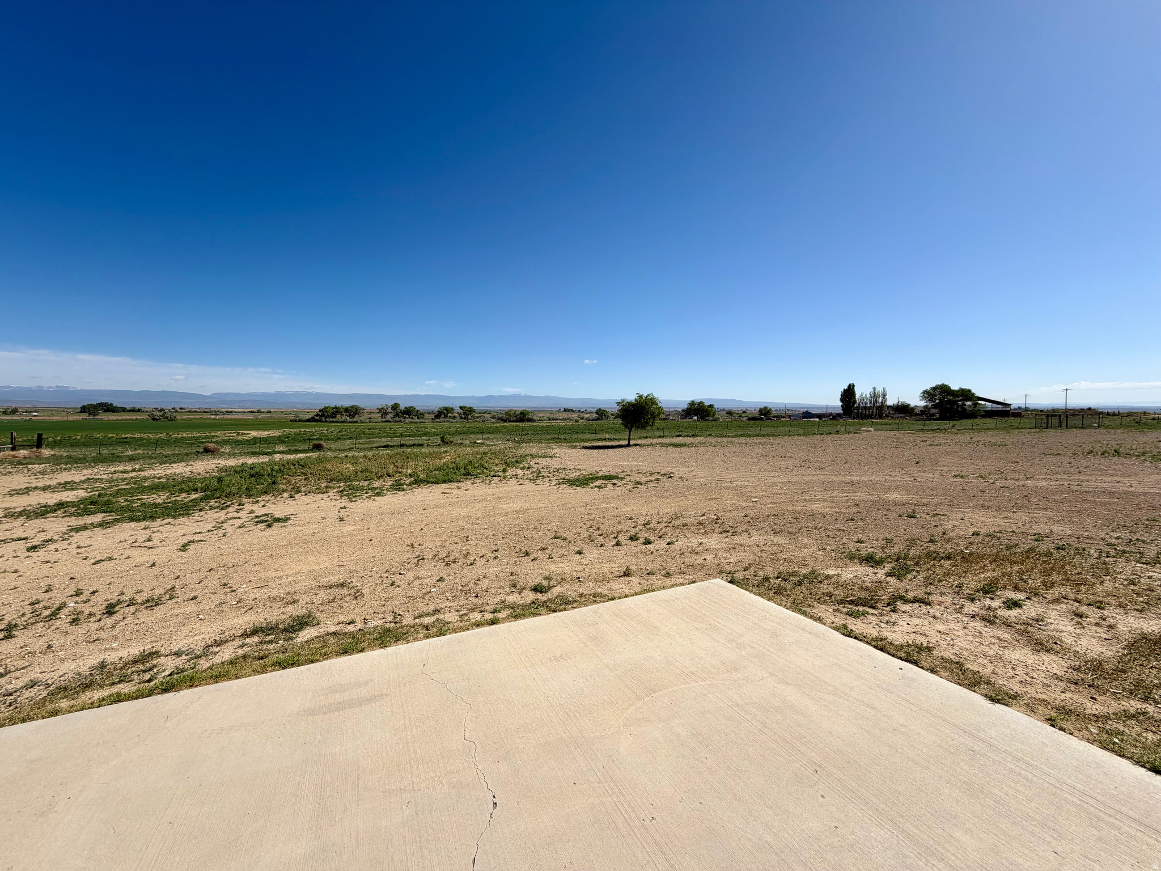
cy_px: 436
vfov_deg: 85.7
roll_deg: +0.6
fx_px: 470
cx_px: 580
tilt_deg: -3.2
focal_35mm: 14
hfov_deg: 102.1
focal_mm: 2.22
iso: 20
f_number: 2.2
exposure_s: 1/1399
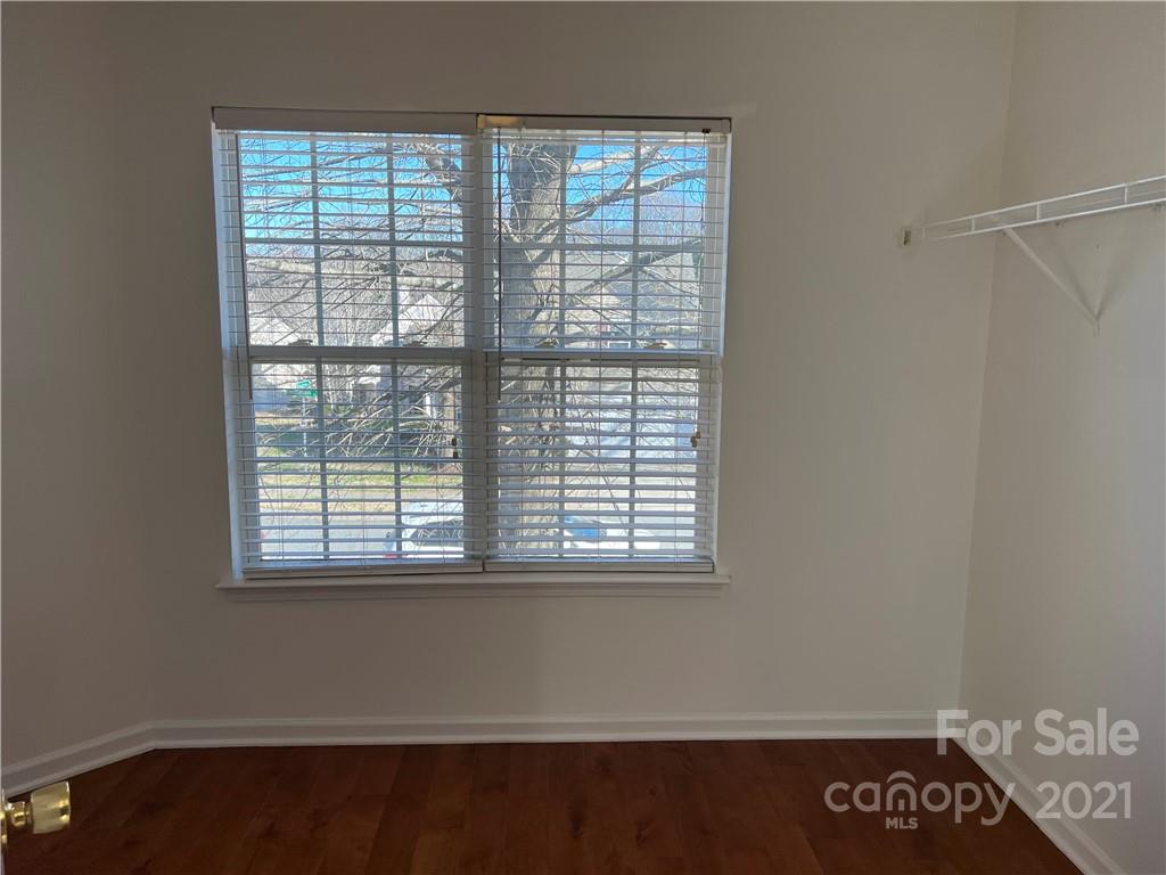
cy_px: 438
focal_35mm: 26
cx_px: 583
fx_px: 876
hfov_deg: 67.3
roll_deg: -0.1
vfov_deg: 53.1
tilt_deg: -9.1
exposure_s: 1/407
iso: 50
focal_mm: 5.7
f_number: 1.5
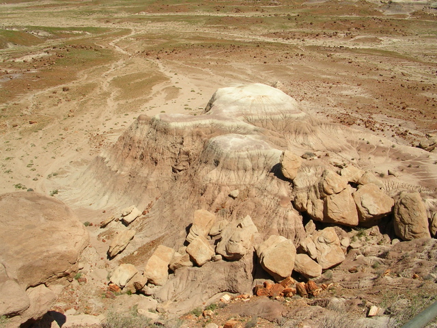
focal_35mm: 38
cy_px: 164
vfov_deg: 37.7
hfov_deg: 49.0
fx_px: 480
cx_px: 218
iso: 50
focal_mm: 5.8
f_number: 5.6
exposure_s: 1/493
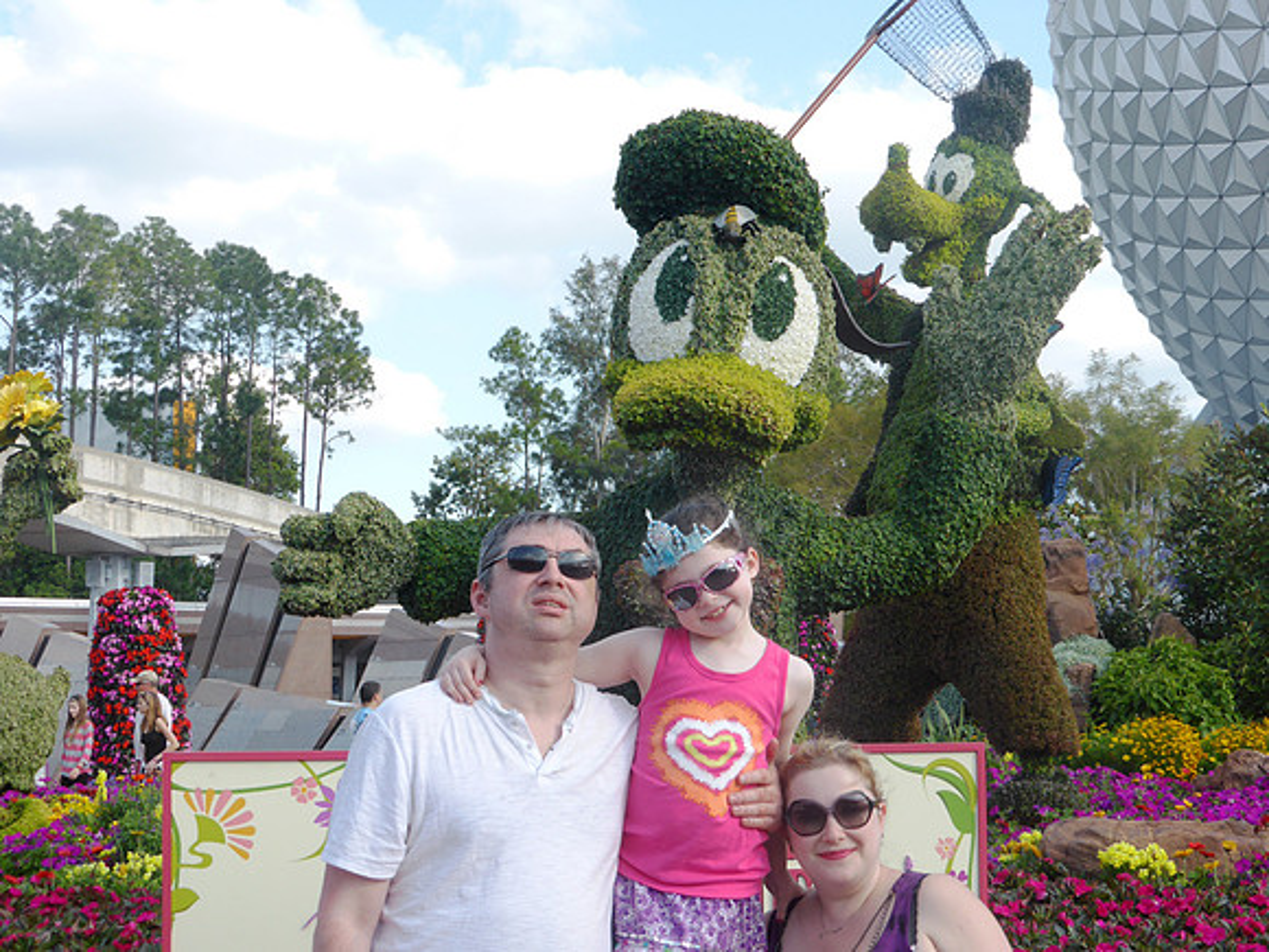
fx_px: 2236
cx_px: 634
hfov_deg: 31.7
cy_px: 476
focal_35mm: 61
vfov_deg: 24.0
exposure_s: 1/250
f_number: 4.7
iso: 100
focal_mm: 10.3
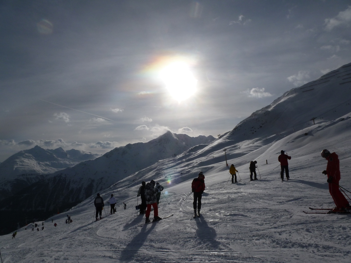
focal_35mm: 24
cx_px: 176
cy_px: 132
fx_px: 243
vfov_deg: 56.8
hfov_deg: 71.6
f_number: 6.3
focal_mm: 4.3
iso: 100
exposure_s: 1/2500
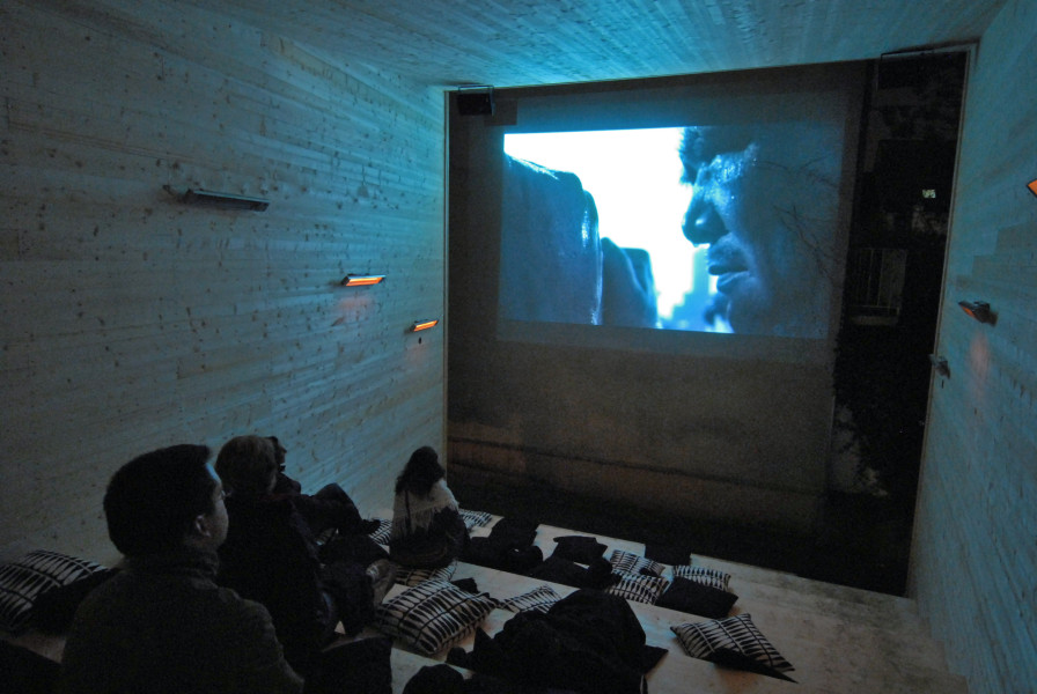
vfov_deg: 59.6
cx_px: 518
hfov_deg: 81.1
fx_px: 606
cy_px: 347
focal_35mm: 21
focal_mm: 14
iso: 1600
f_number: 4
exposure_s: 1/4
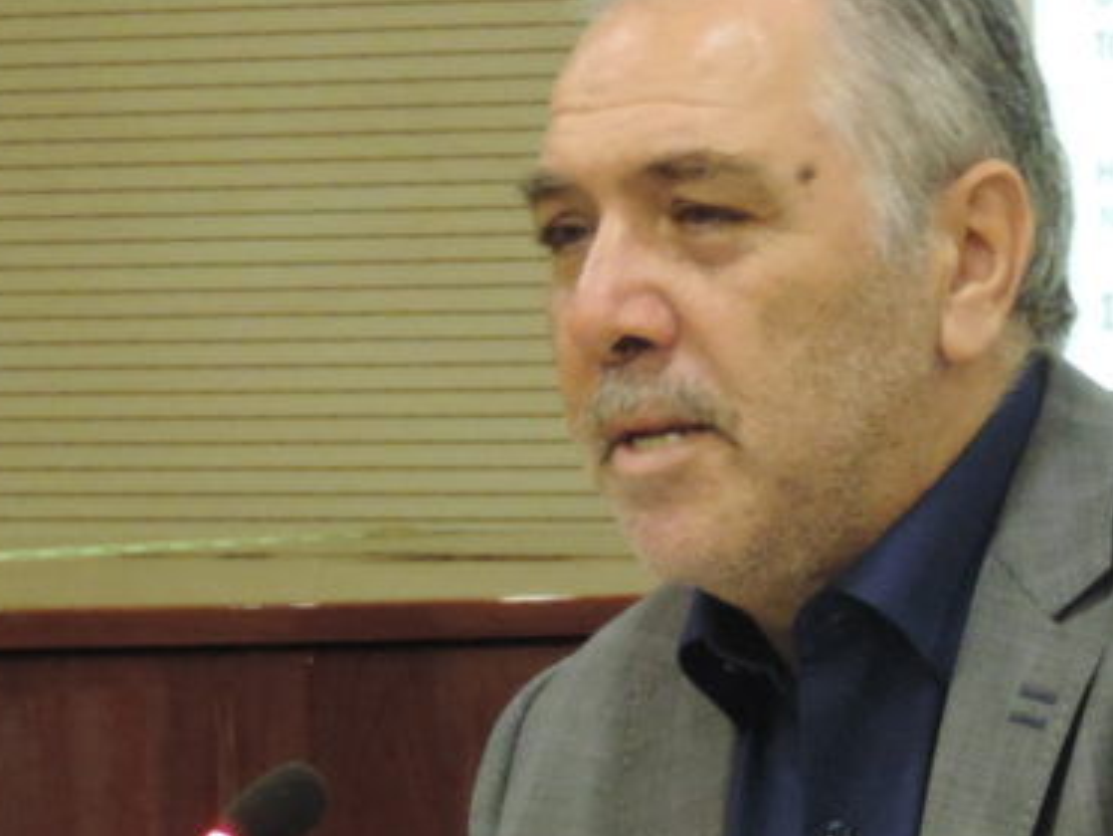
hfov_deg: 4.7
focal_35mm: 425
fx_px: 13669
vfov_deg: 3.5
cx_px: 624
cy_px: 537
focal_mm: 27.6
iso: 800
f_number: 4.4
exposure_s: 1/20
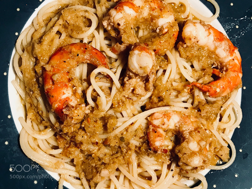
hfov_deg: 63.5
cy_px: 94
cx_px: 126
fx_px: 204
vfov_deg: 49.7
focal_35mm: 28
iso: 40
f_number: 1.8
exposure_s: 1/17
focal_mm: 3.99
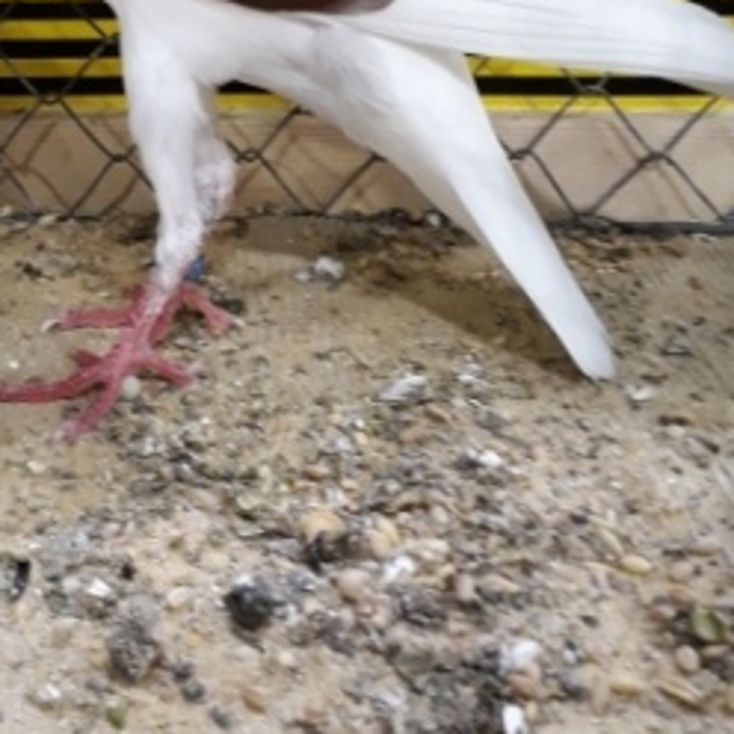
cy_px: 83
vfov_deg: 31.4
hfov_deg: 32.1
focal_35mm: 52
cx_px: 170
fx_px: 1247
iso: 125
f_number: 1.9
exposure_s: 1/33
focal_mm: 3.6
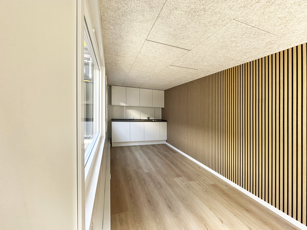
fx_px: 124
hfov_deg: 102.1
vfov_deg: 85.7
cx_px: 154
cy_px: 115
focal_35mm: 14
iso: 200
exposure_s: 1/99
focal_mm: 2.22
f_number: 2.2
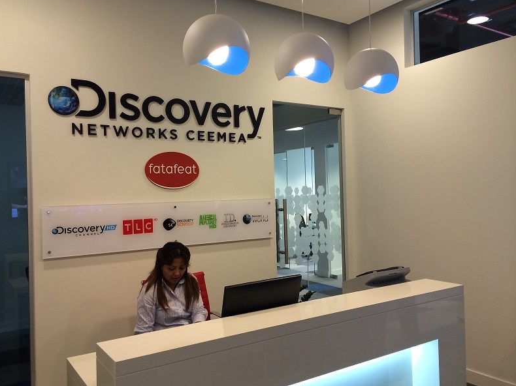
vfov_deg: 45.4
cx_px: 253
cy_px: 189
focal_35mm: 31
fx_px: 462
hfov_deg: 58.4
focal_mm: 4.12
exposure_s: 1/33
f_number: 2.2
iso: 100
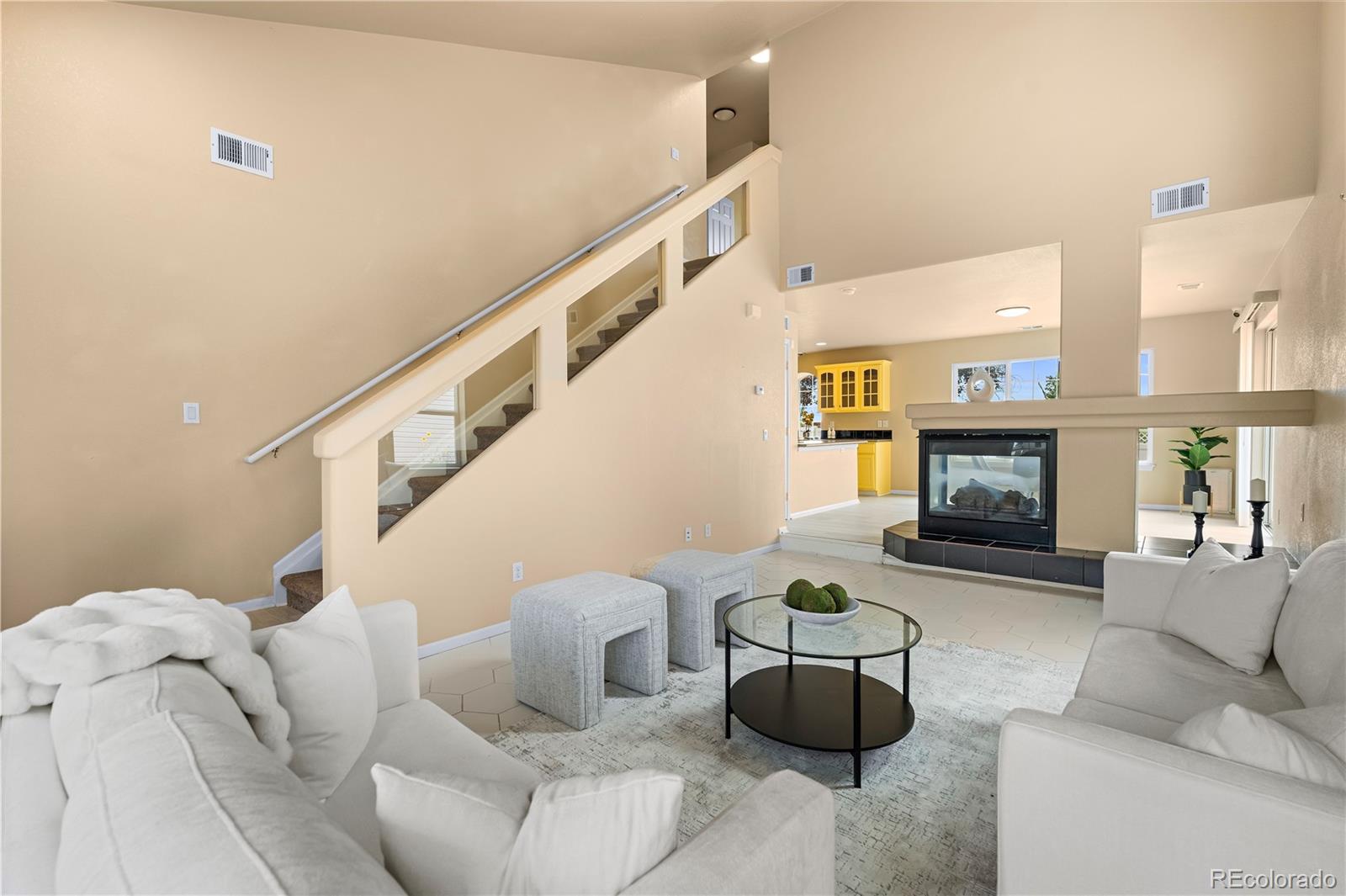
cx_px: 673
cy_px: 448
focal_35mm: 16
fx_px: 598
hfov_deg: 96.8
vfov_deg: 73.7
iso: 320
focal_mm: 16
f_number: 7.1
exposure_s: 1/50
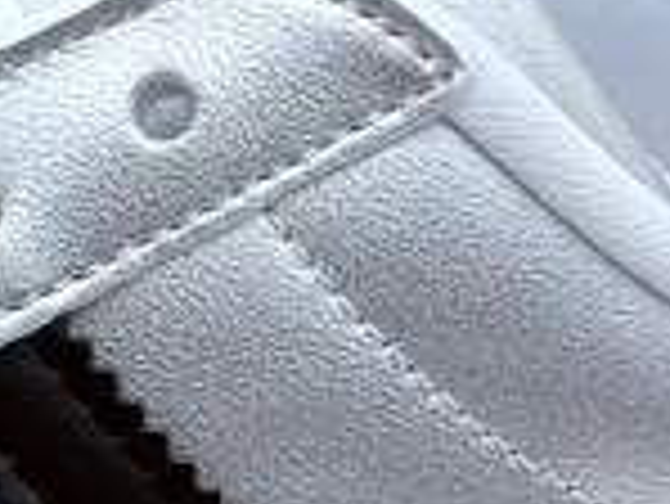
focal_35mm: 137
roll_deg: +0.4
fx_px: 2654
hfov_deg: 14.1
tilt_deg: -24.3
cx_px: -63
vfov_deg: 10.7
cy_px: -104
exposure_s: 1/726
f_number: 1.78
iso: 64
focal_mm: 6.76
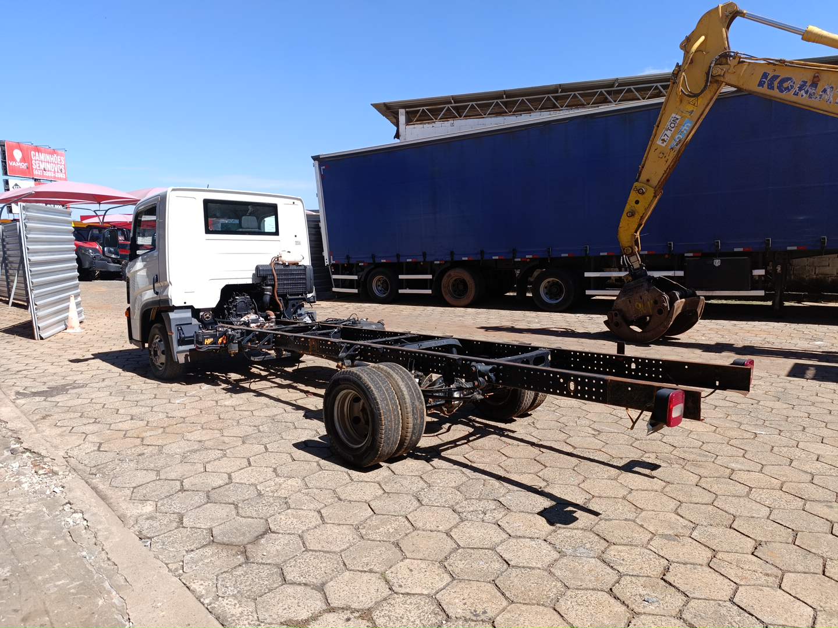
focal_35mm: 23
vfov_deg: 58.9
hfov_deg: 73.9
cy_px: 314
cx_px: 419
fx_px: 557
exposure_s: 1/529
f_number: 1.6
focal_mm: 6.14
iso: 50
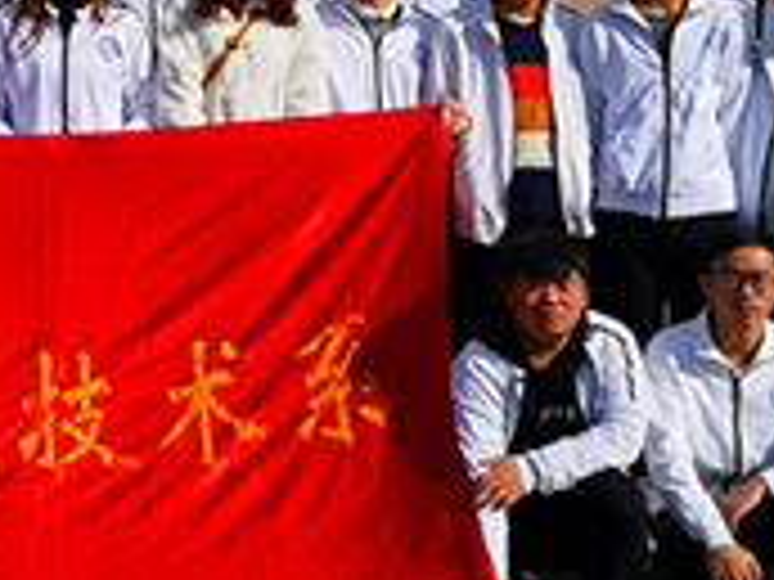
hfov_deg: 20.1
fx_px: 2102
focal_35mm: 94
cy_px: 36
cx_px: -40
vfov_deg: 15.5
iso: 50
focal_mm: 3.95
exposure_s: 1/4926
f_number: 1.8
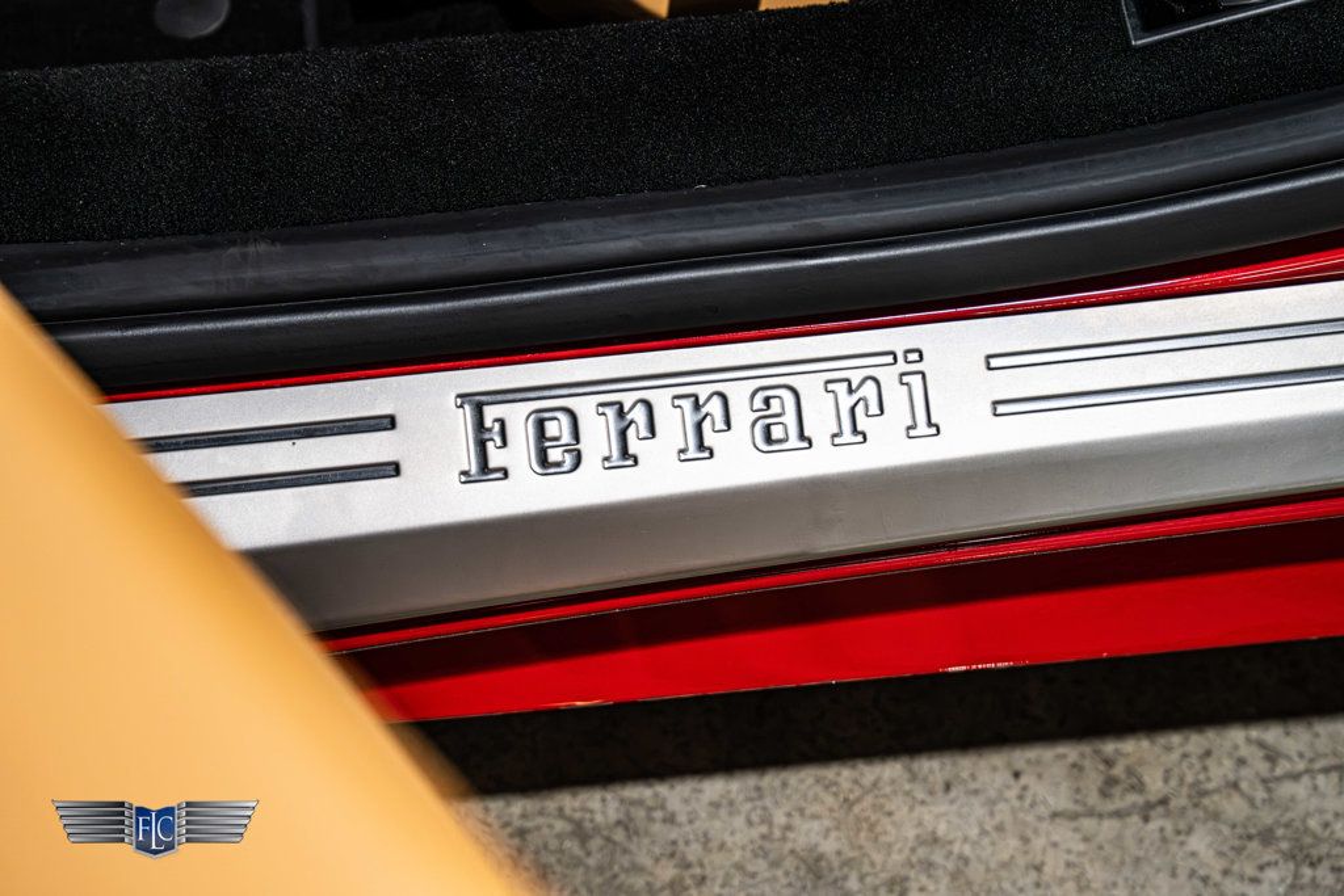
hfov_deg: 28.8
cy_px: 448
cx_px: 672
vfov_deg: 19.5
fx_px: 2614
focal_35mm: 70
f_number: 4
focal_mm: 70
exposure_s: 1/80
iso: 1600
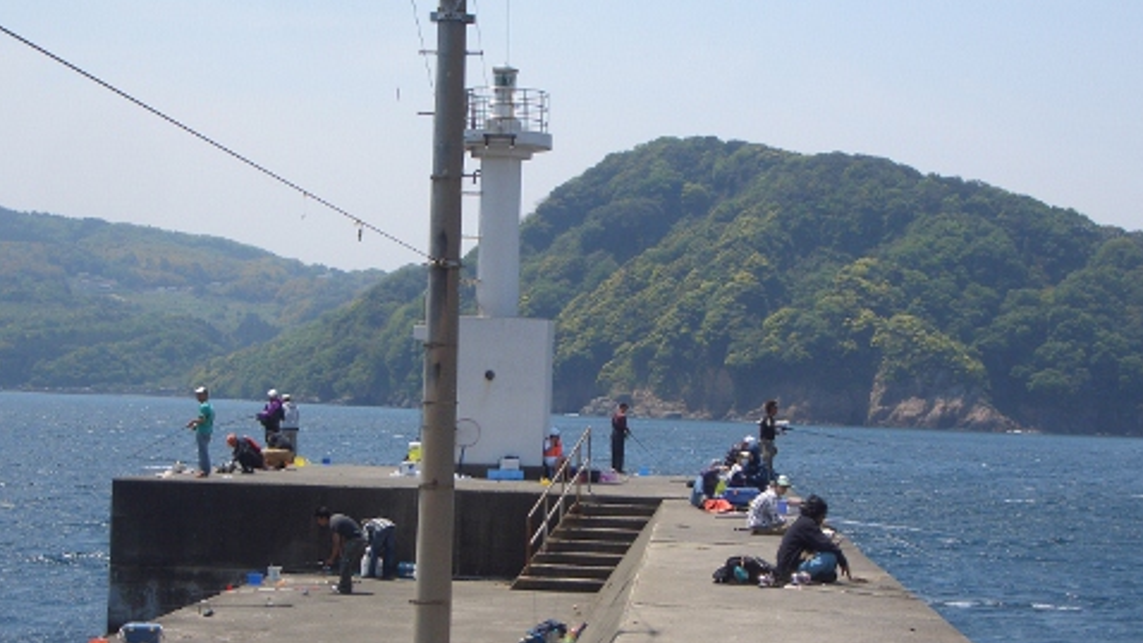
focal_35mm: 81
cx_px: 572
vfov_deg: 14.9
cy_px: 375
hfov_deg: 26.2
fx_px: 2455
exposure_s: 1/200
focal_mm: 12.2
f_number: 6.2
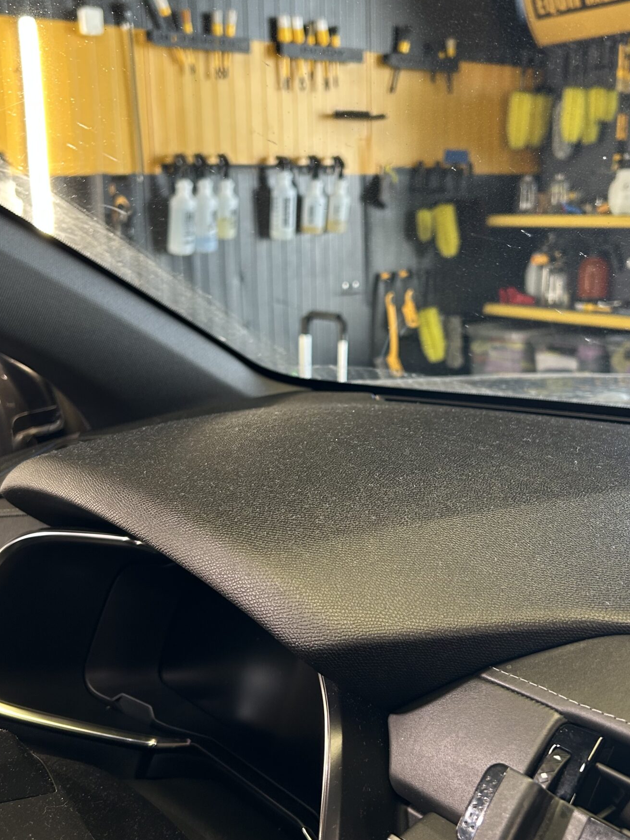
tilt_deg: -13.1
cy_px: 417
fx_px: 922
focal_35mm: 38
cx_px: 346
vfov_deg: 49.0
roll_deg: +1.1
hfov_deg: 37.7
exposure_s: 1/50
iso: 100
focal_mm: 5.7
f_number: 1.5
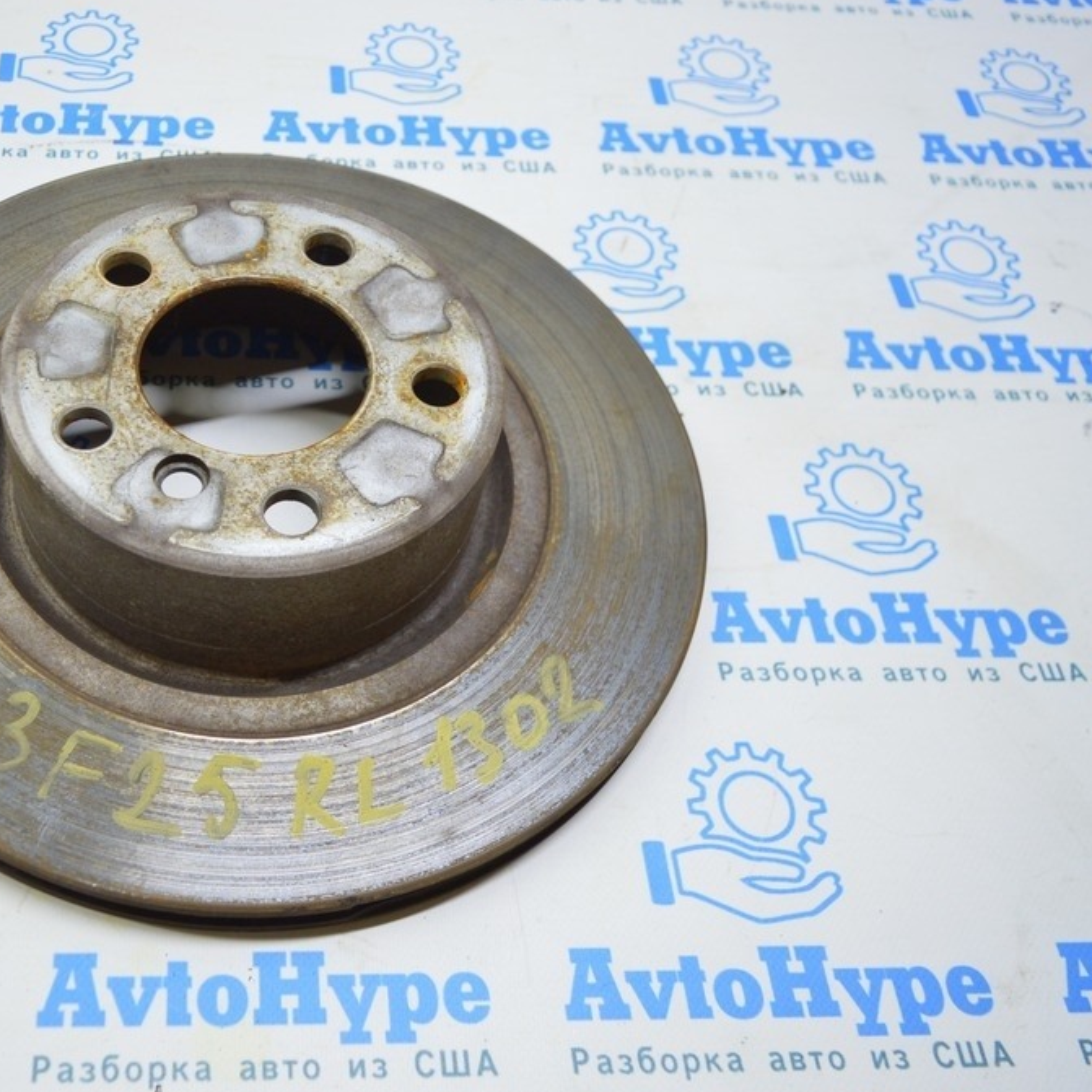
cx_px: 260
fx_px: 1249
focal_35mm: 35
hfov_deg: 45.4
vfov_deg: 47.2
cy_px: 551
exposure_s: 1/50
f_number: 3.5
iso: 400
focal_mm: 18
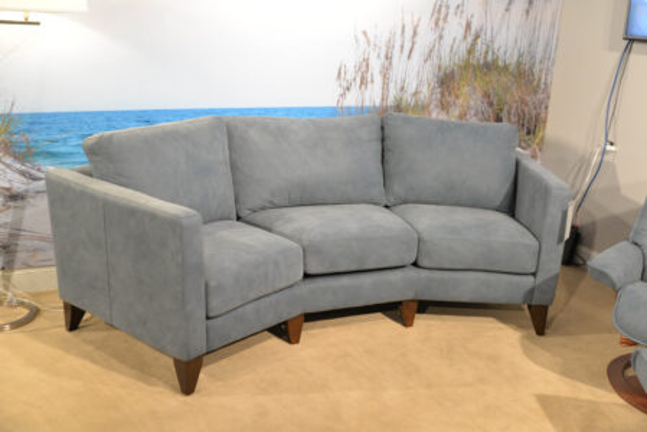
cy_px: 216
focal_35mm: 42
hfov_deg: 46.4
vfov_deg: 31.9
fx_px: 755
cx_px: 324
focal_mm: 42
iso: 3200
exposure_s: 1/100
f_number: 5
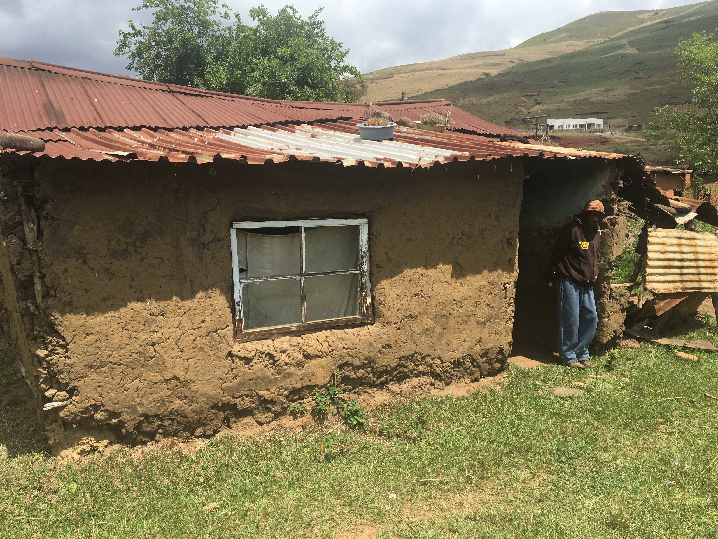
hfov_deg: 60.0
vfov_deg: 46.8
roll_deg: +0.5
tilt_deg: -4.8
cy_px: 262
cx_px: 366
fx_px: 622
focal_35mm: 30
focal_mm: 4.15
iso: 25
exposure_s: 1/1221
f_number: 2.2
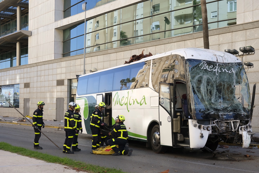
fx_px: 403
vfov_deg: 24.2
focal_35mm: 56
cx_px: 130
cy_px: 86
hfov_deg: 35.6
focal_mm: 37.6
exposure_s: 1/160
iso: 200
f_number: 5.6
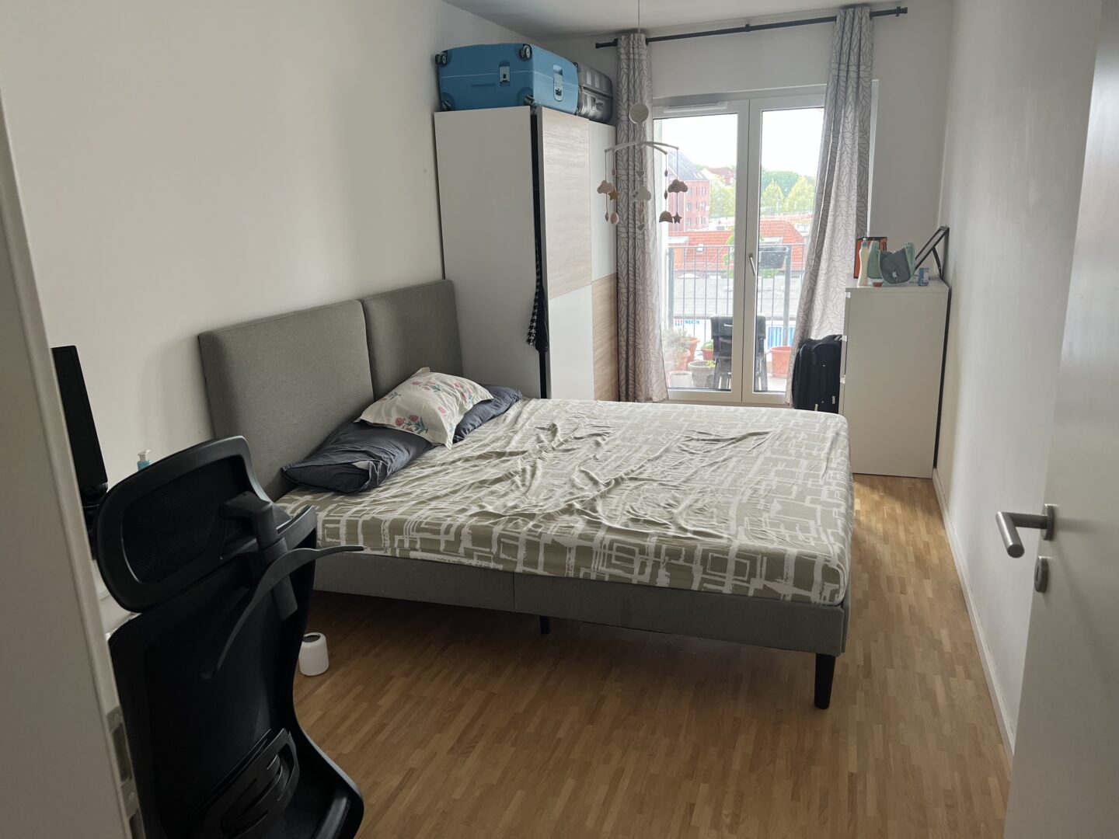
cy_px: 420
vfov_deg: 53.1
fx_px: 840
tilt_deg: -15.7
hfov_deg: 67.3
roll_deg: +2.8
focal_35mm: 26
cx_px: 560
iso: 100
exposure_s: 1/121
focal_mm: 5.7
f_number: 1.5
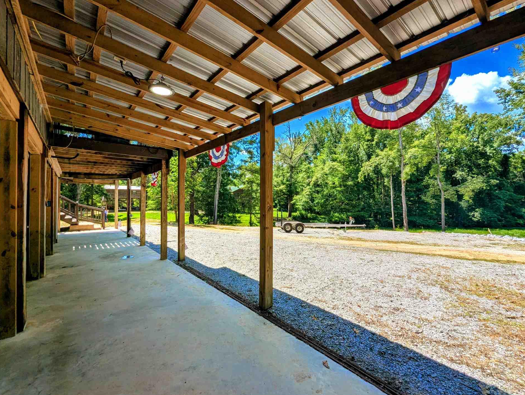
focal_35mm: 14
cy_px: 195
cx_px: 253
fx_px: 213
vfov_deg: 85.8
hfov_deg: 101.9
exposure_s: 1/1049
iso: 41
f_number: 2.2
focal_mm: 1.95
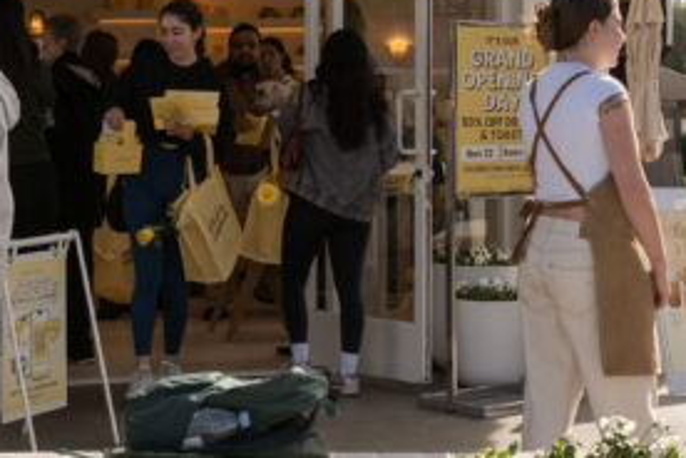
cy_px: -103
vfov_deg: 13.3
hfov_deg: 20.4
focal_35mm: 100
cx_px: 353
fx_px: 1905
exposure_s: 1/1250
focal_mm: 18
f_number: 5.6
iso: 160
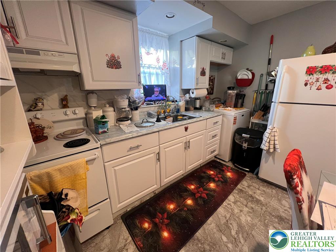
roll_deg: +0.9
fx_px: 126
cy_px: 126
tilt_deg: -16.5
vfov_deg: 89.9
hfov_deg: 106.2
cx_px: 168
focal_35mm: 13
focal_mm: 1.57
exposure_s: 1/60
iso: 250
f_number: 1.8
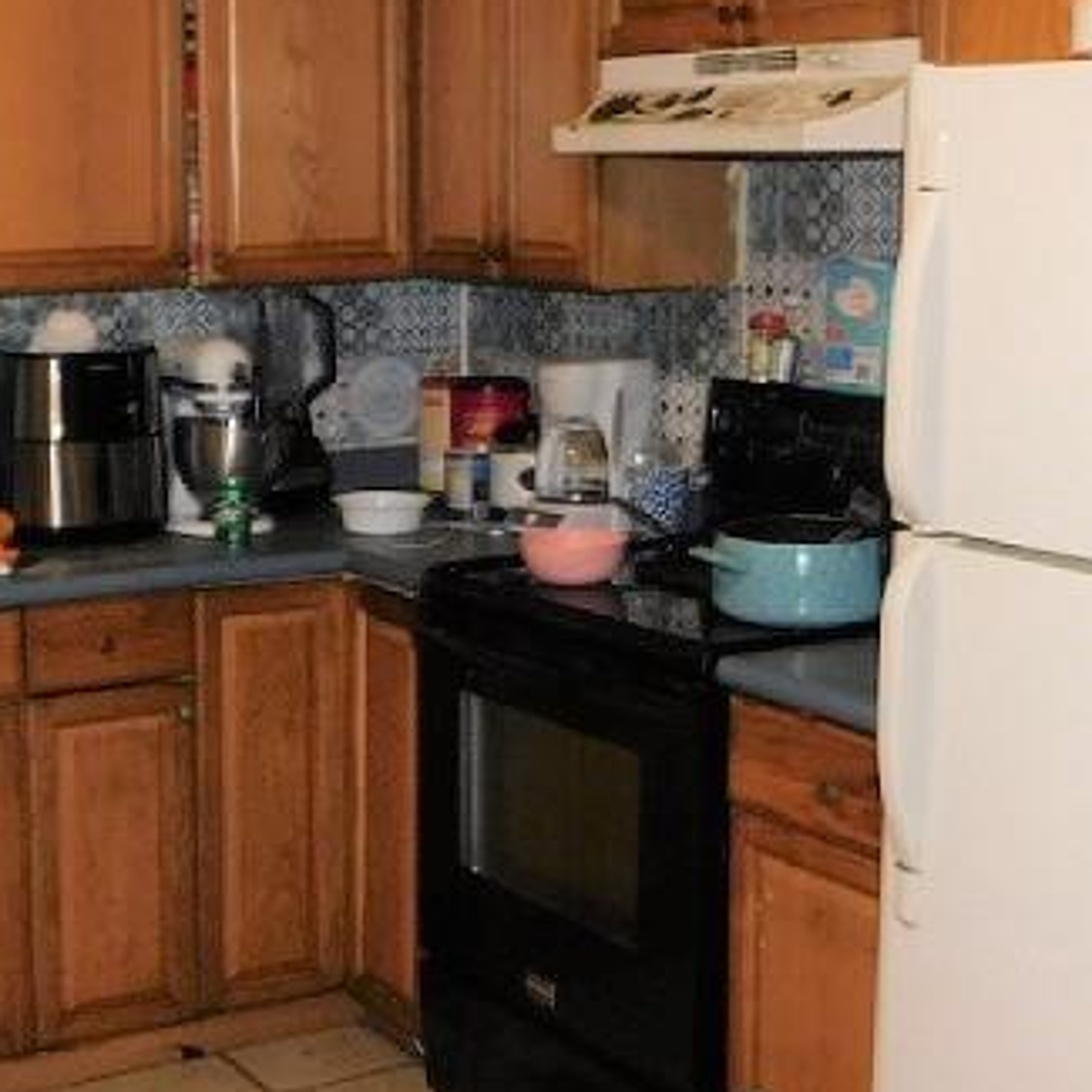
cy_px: 517
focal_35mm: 64
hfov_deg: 26.7
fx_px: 2284
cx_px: 370
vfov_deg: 26.9
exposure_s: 1/30
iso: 200
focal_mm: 4
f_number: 3
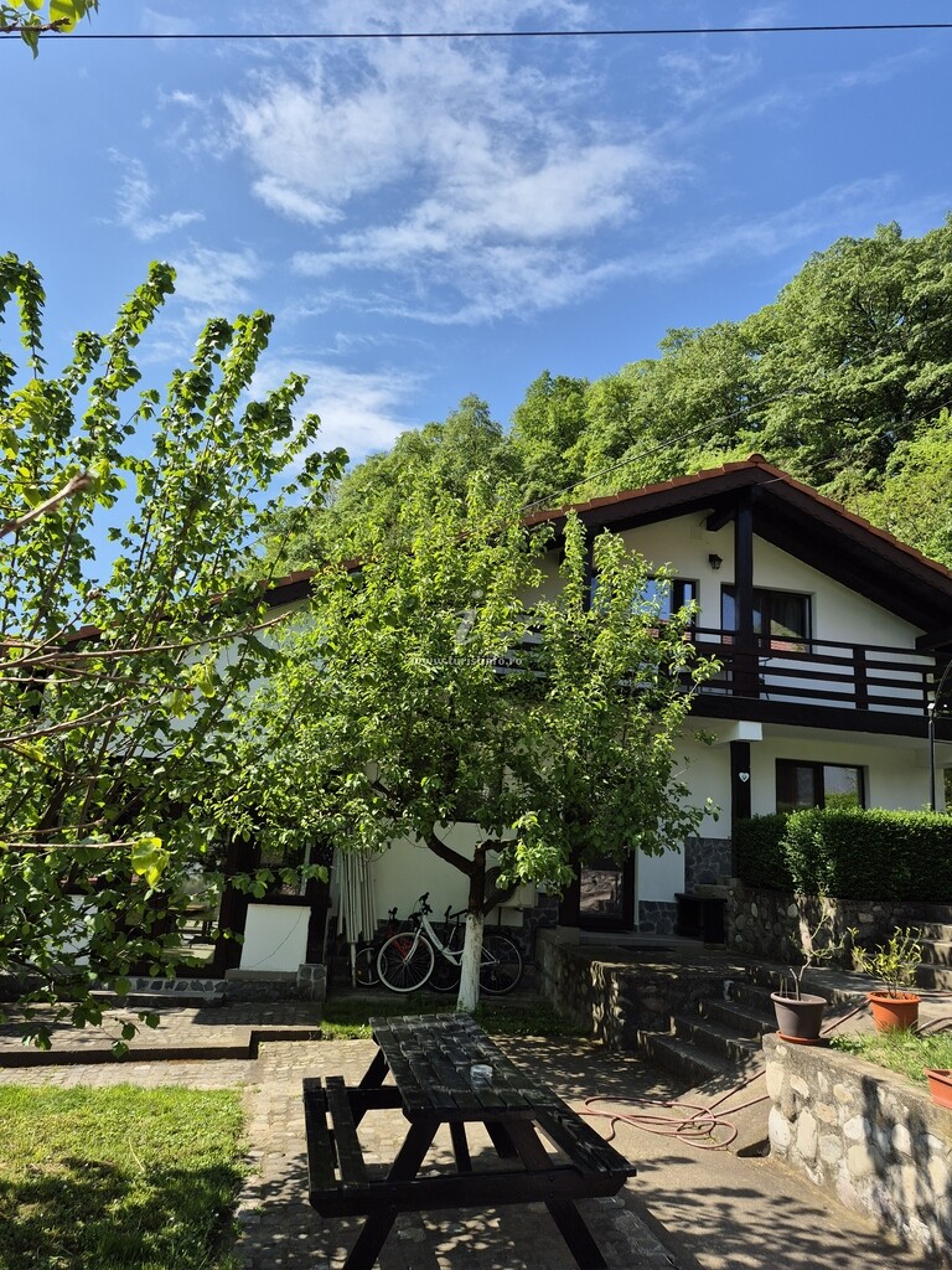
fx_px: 843
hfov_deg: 58.9
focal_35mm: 23
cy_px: 635
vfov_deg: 73.9
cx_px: 476
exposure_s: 1/1340
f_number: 1.8
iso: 25
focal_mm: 5.4
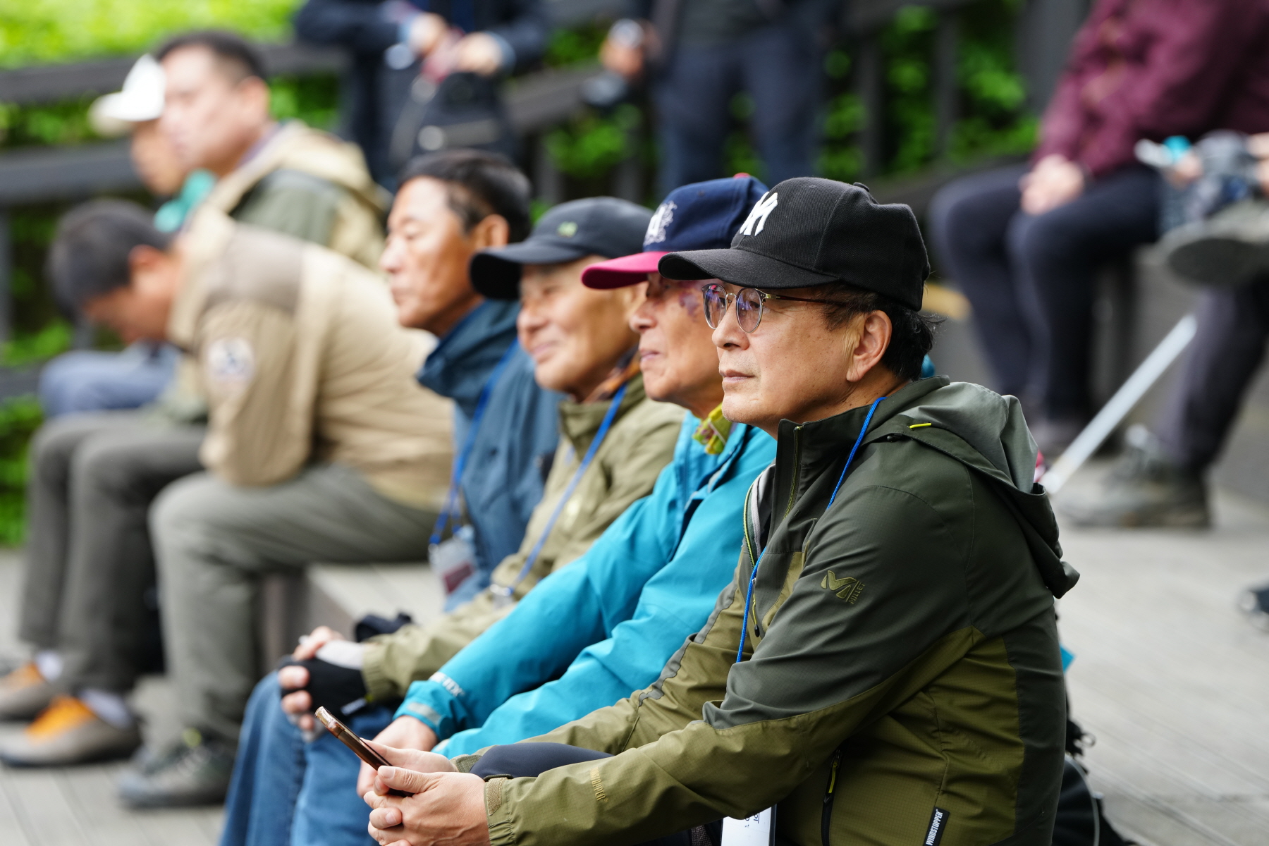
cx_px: 634
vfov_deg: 6.9
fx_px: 7049
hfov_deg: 10.3
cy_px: 423
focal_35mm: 200
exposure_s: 1/200
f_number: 4.5
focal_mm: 200
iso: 640
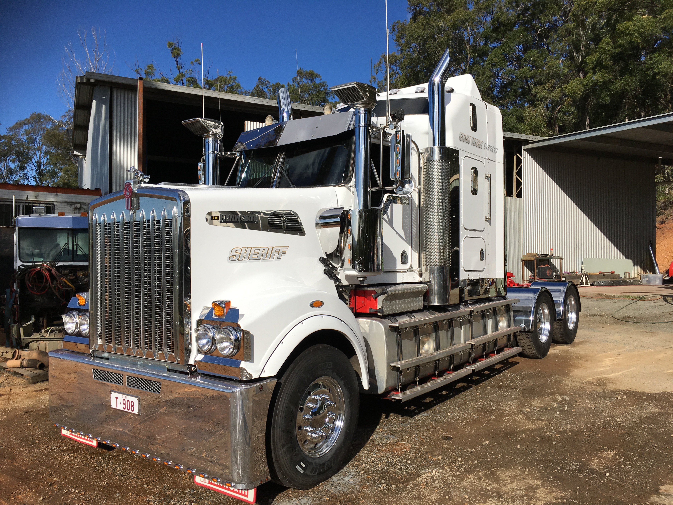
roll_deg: -0.8
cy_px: 252
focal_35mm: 29
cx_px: 336
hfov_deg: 61.7
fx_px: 564
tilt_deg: +0.2
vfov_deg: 48.2
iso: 25
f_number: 2.2
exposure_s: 1/3497
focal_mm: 4.15
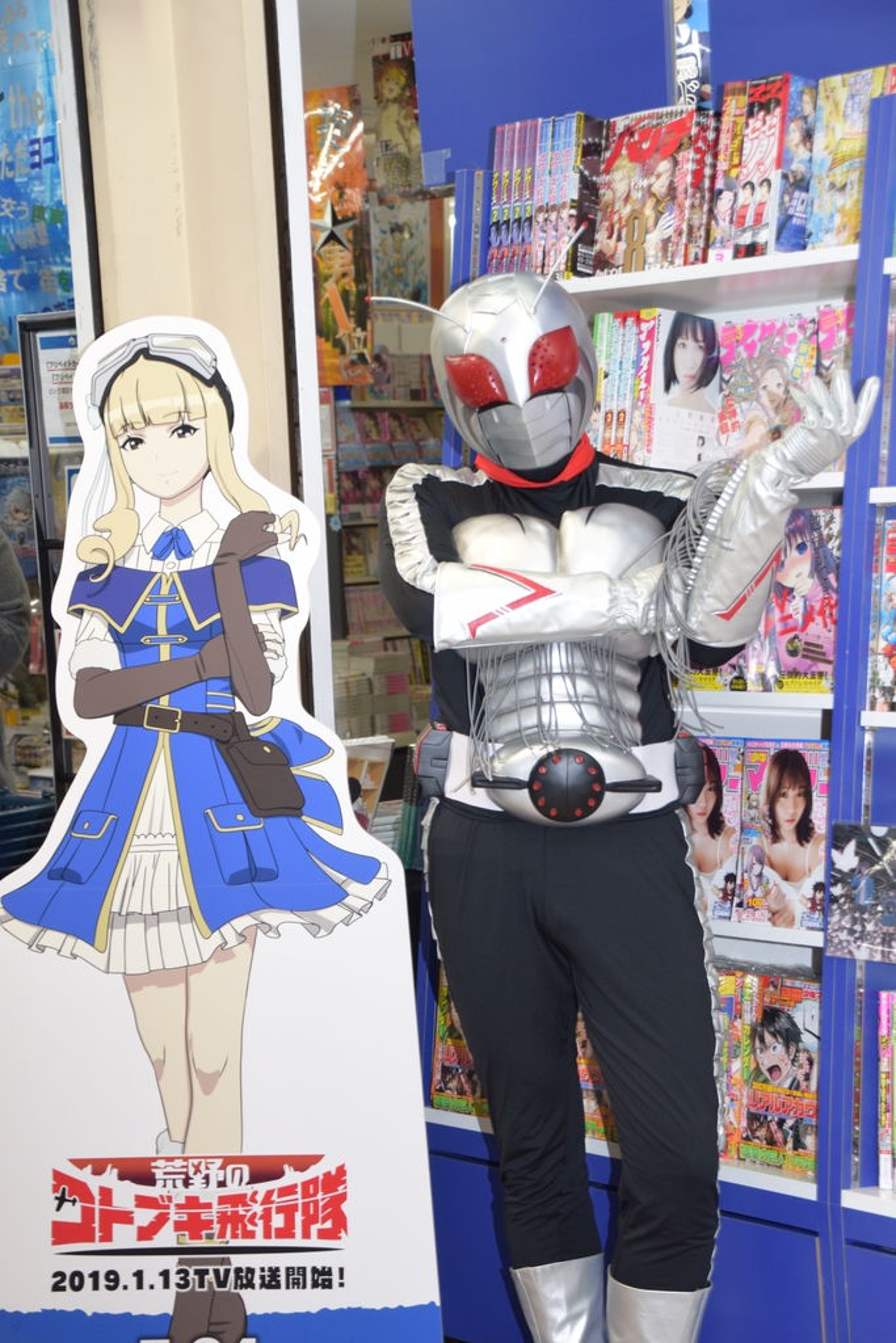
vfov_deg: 27.0
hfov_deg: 18.2
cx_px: 448
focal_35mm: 75
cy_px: 672
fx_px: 2799
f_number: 5
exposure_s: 1/50
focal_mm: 50
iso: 400
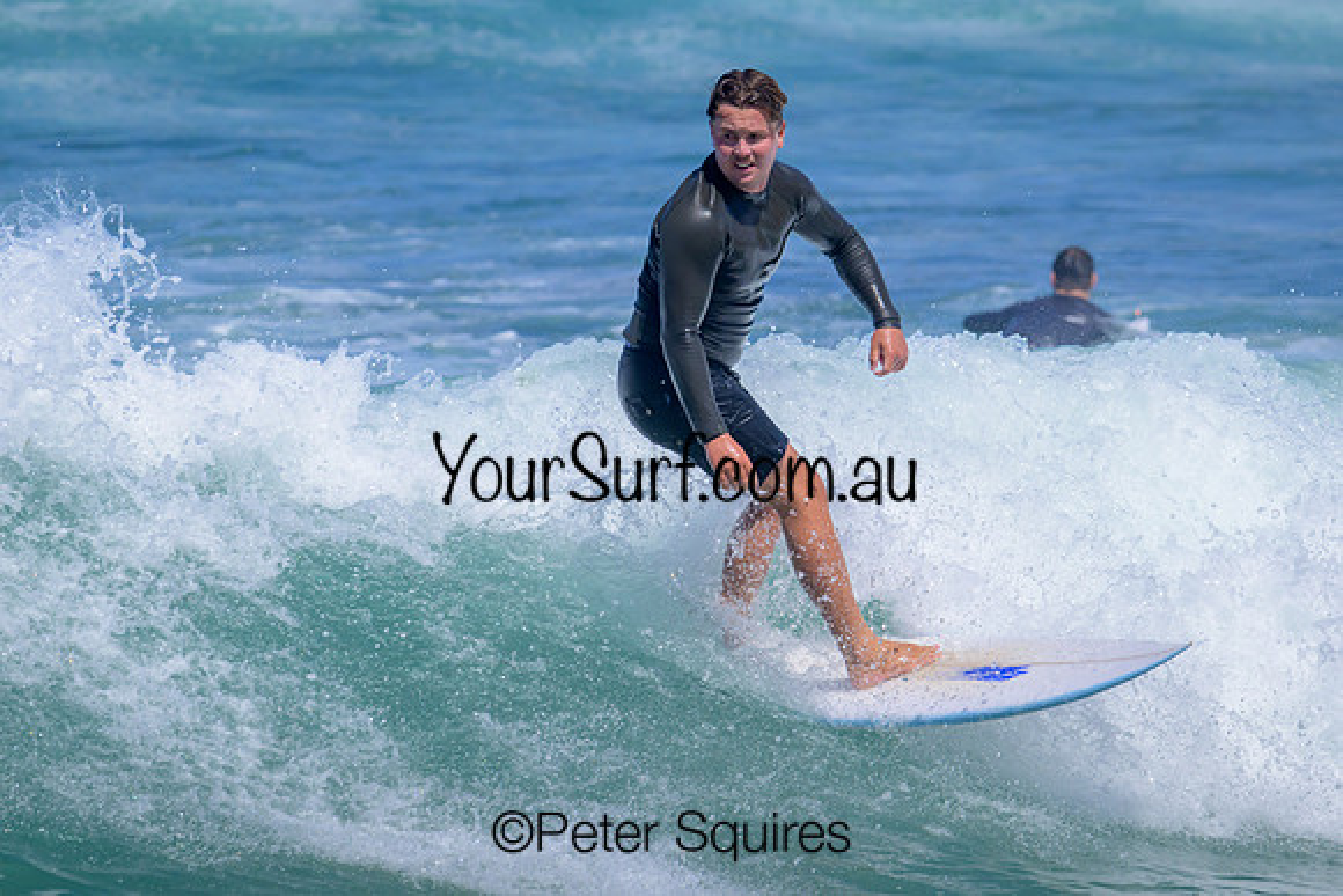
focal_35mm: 626
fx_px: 23343
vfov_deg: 2.2
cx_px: 913
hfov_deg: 3.3
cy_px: 379
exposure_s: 1/2000
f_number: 11
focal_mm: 460
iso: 560
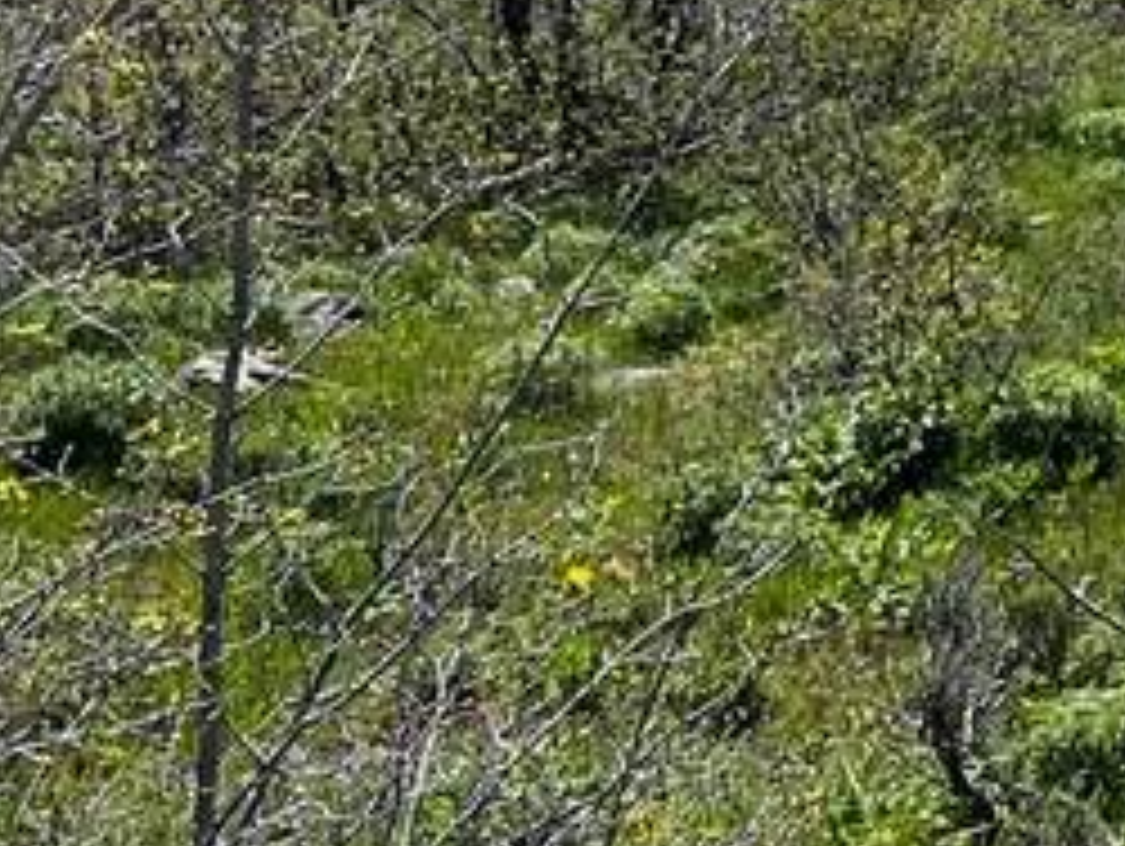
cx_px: 2412
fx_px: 4327
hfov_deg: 12.6
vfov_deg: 10.1
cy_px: -1004
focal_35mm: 133
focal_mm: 5.7
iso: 50
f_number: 1.5
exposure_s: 1/6993
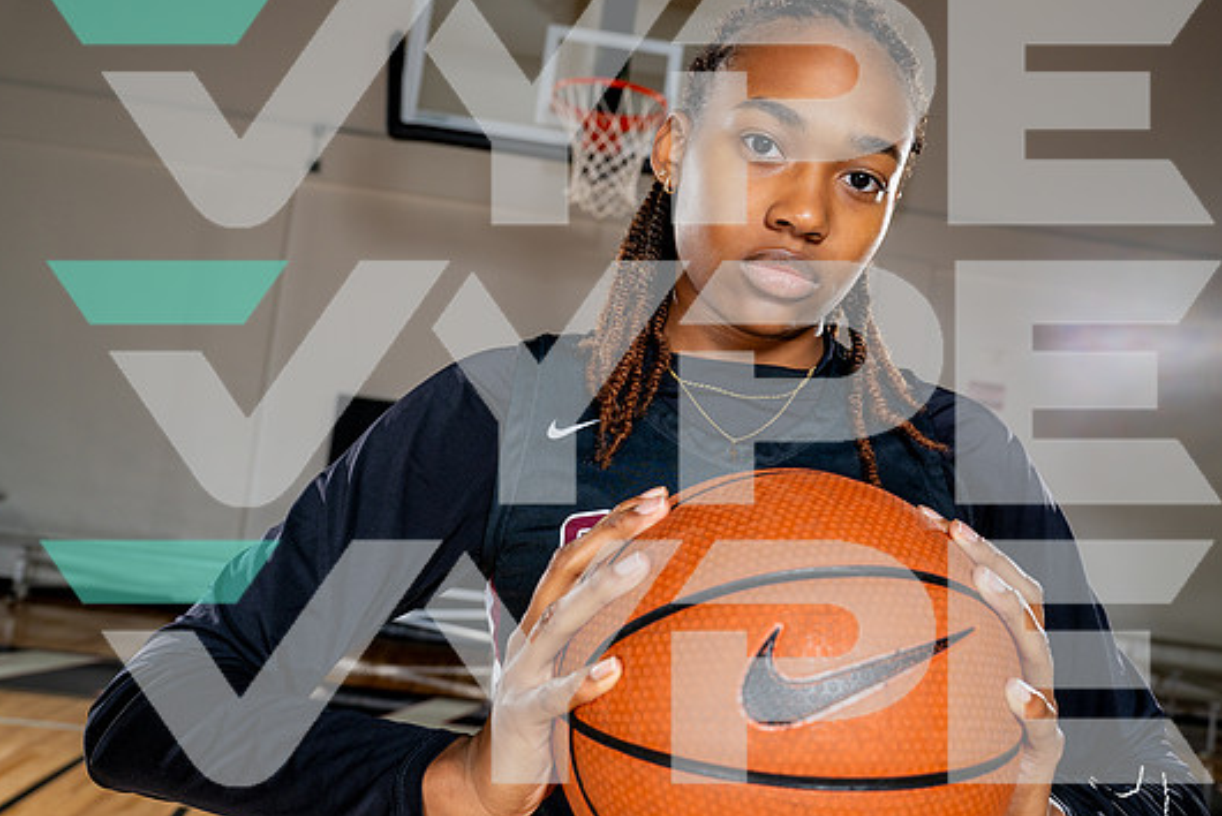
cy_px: 384
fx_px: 1189
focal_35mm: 35
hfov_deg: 54.4
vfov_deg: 37.9
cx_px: 634
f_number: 5.6
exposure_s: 1/250
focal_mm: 32
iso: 200
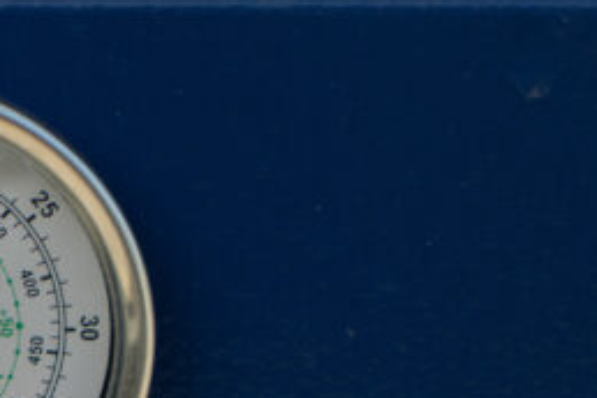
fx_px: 4411
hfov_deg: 7.5
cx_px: -539
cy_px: 332
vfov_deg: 5.2
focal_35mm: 266
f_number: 5
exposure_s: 1/160
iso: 100
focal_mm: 67
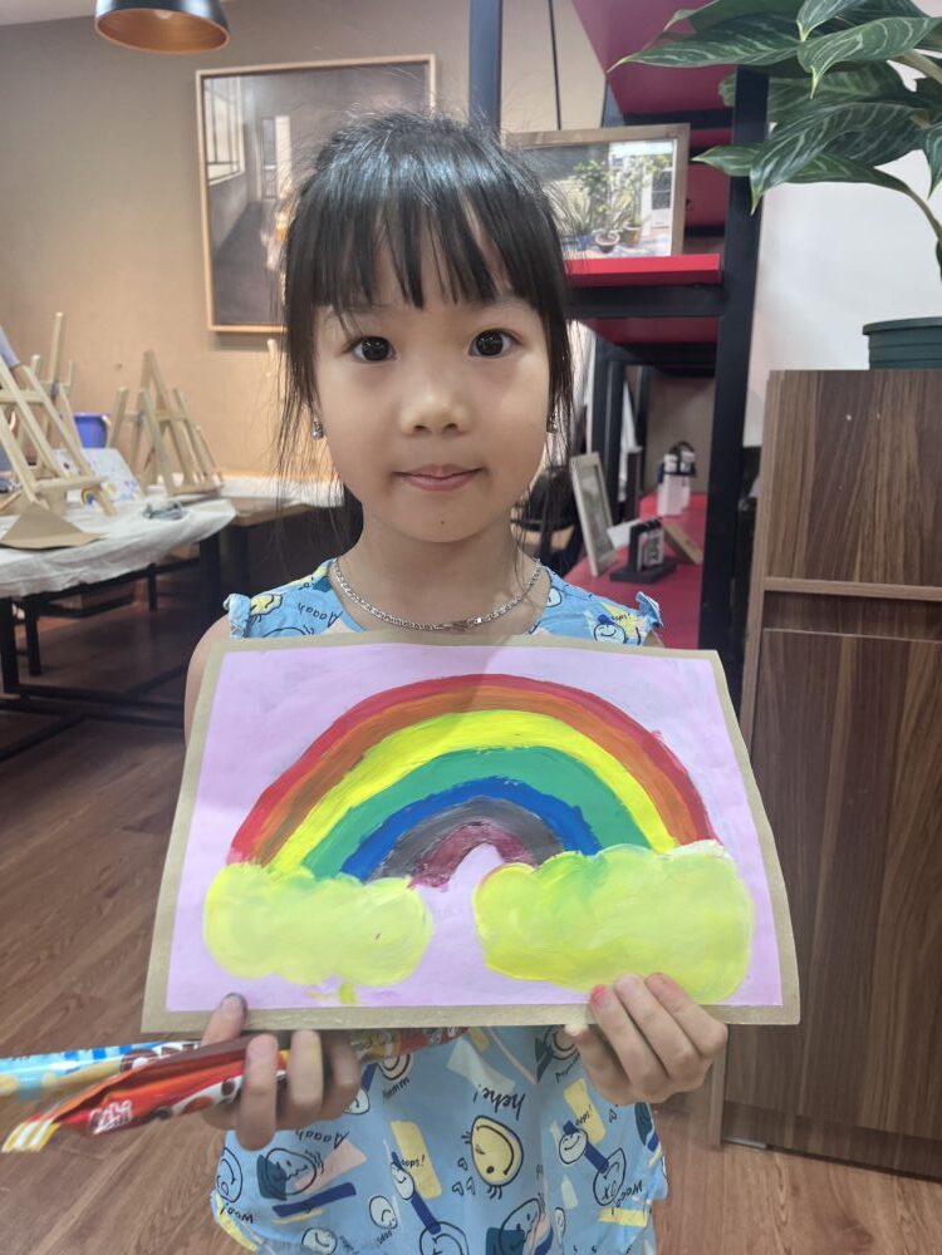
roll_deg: -0.8
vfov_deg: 67.3
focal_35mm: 26
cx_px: 471
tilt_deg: -12.4
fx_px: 943
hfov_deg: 53.1
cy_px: 628
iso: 100
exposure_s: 1/100
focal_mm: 5.1
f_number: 1.6
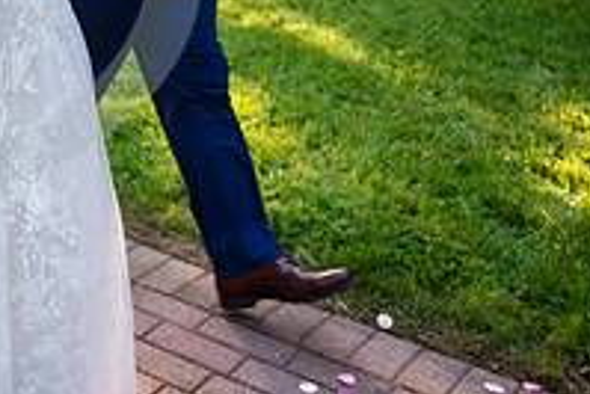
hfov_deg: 25.4
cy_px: -167
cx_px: -145
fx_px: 1148
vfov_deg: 17.8
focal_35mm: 70
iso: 400
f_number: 2.8
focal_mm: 24
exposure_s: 1/200
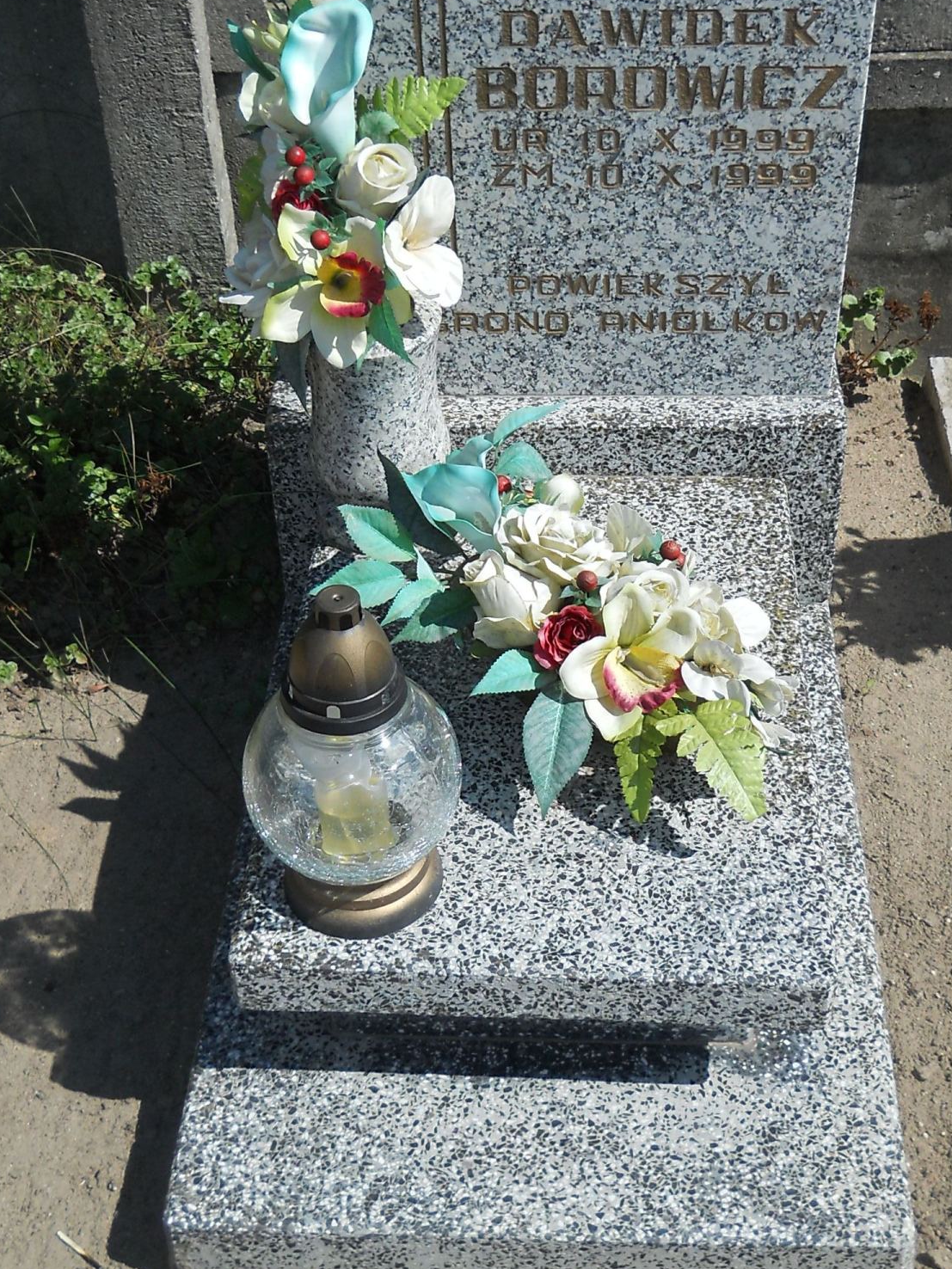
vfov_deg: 35.5
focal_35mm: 54
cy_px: 548
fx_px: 1980
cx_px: 581
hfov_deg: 27.0
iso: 80
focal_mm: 6.72
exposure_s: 1/400
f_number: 5.5
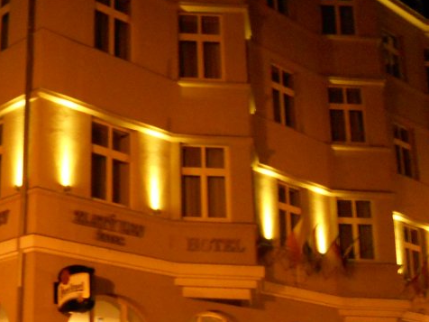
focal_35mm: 68
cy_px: 176
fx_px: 843
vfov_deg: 21.6
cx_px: 99
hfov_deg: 28.1
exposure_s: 1/2
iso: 400
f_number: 3.2
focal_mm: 4.9
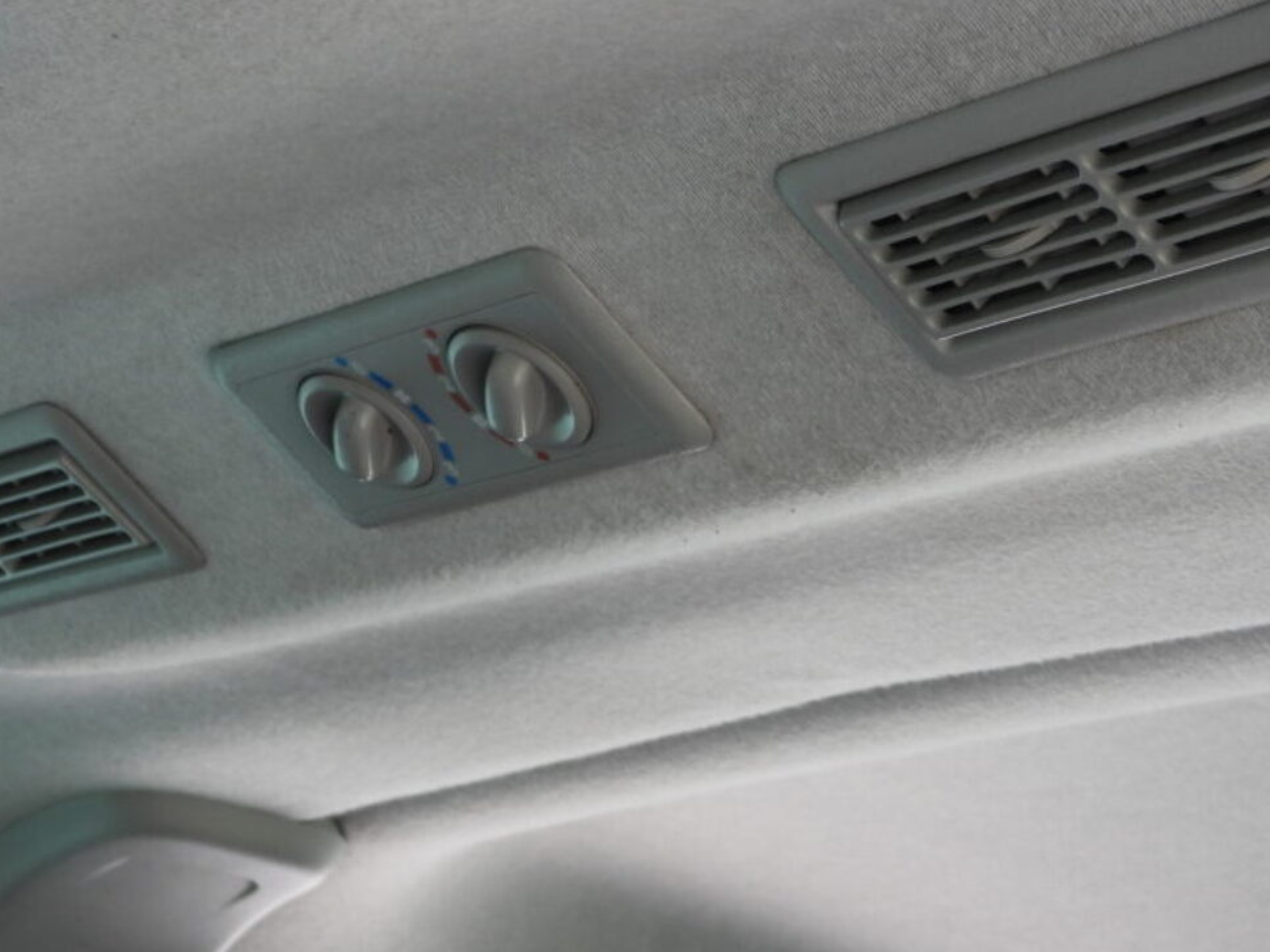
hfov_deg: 15.9
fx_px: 4550
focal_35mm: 124
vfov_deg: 11.9
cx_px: 537
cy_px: 359
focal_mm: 13.5
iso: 110
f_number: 3.5
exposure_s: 1/60
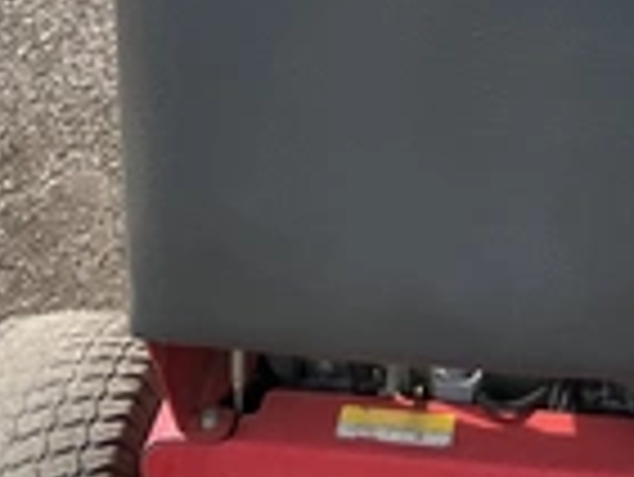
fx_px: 1503
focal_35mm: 82
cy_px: -54
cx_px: 454
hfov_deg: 23.6
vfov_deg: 17.4
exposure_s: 1/620
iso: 25
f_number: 1.8
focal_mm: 3
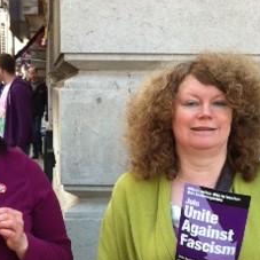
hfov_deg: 19.9
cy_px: 228
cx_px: 79
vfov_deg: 19.6
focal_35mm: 87
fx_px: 739
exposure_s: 1/239
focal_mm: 3.85
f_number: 2.8
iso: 80
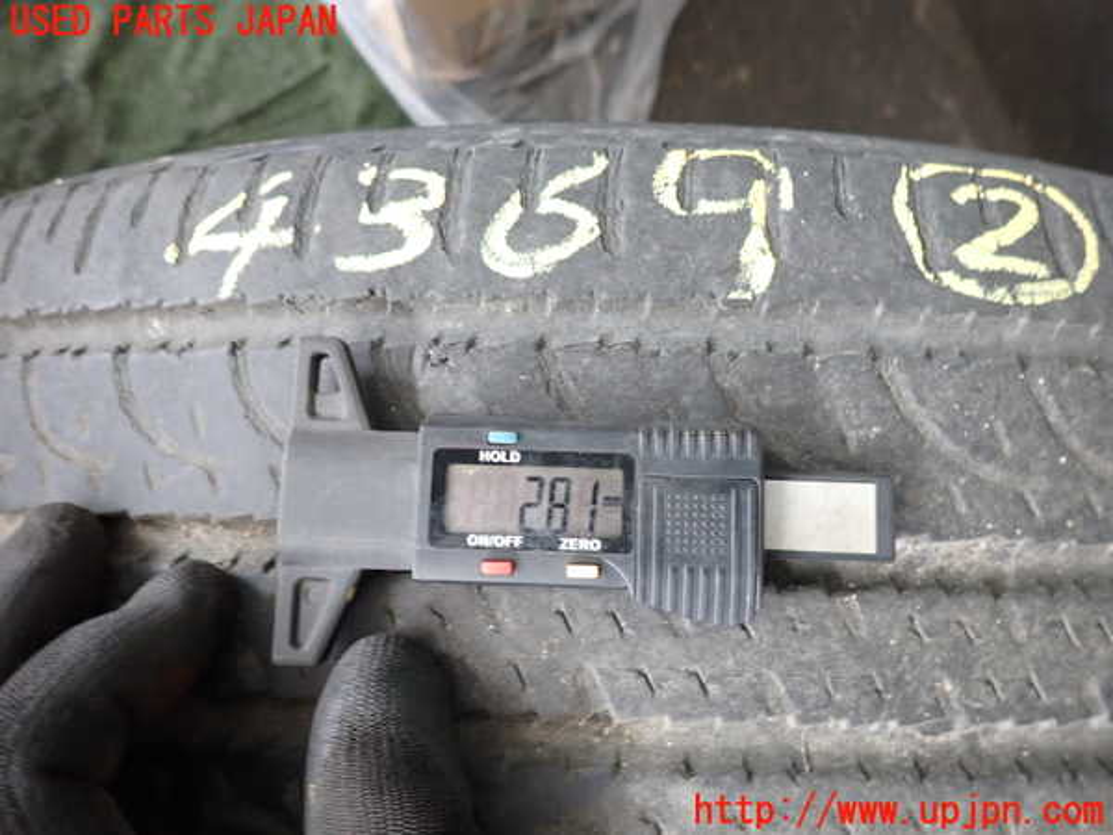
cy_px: 418
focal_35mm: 25
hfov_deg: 69.4
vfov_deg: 54.9
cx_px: 556
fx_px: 804
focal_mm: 4.5
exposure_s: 1/30
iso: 250
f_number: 2
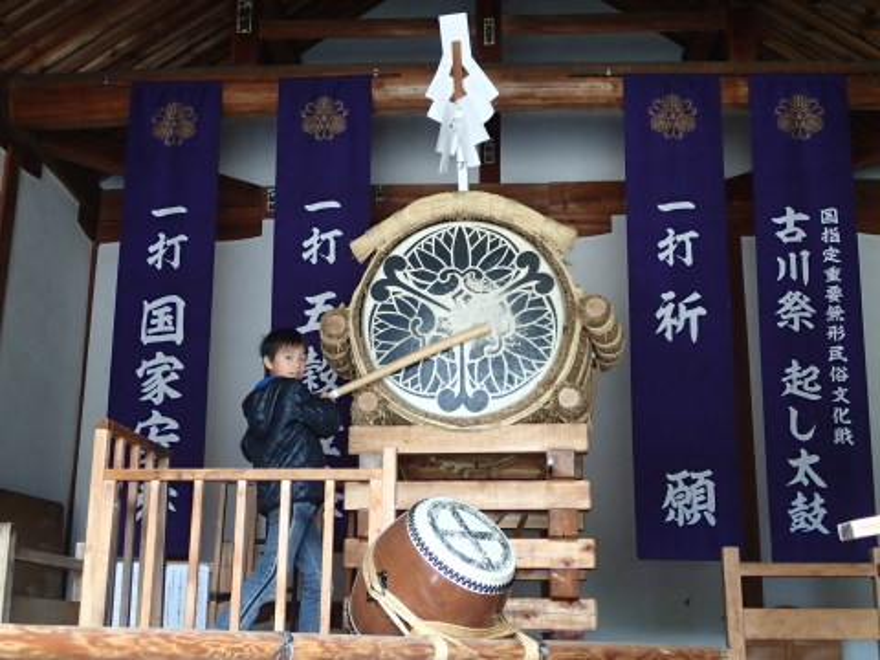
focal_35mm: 46
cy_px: 330
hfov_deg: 41.2
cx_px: 440
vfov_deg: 31.5
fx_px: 1169
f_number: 3.1
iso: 500
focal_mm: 8.41
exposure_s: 1/50
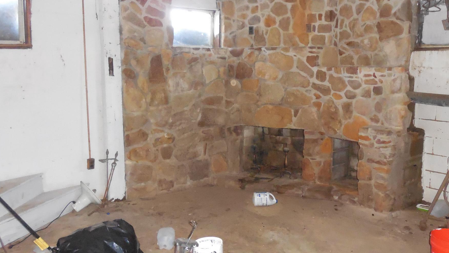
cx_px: 246
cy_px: 109
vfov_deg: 35.6
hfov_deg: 59.4
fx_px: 393
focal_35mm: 33
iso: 1600
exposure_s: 1/25
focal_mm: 4.6
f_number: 3.5
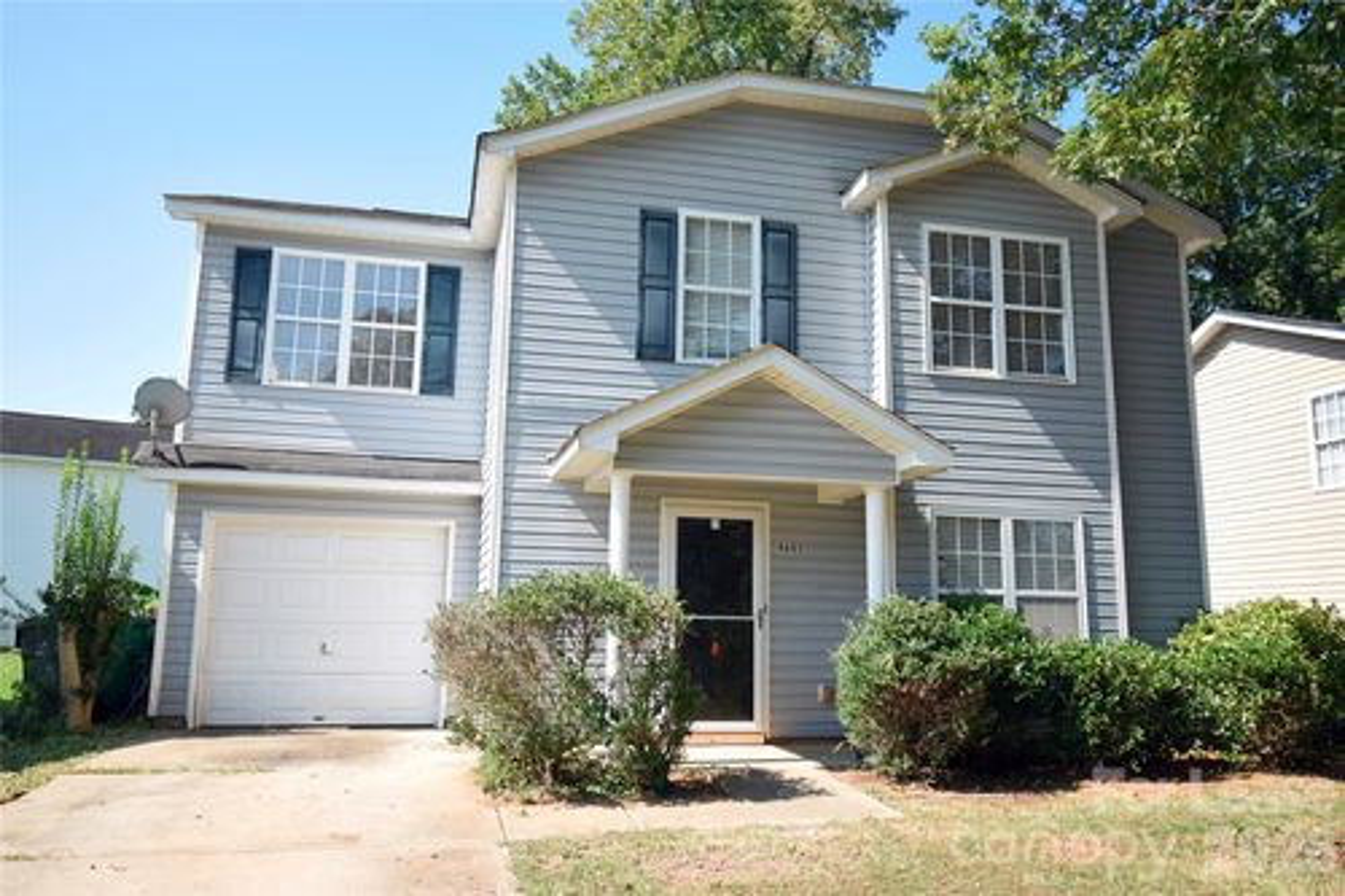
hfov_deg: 67.4
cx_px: 672
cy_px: 448
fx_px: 1008
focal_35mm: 27
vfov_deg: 47.9
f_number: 9
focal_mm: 18
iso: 200
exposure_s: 1/320
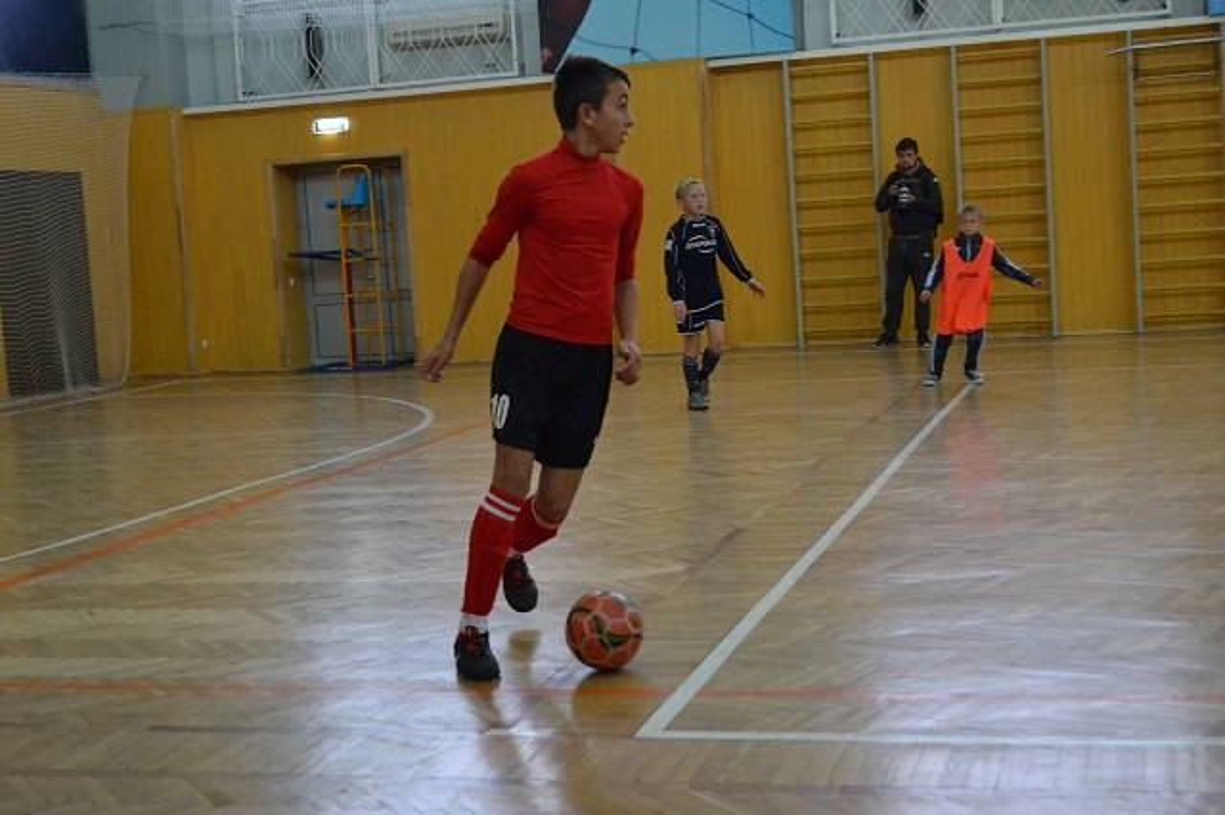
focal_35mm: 52
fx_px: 1785
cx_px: 612
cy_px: 408
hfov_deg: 37.9
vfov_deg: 25.7
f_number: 5
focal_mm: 35
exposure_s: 1/200
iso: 3200
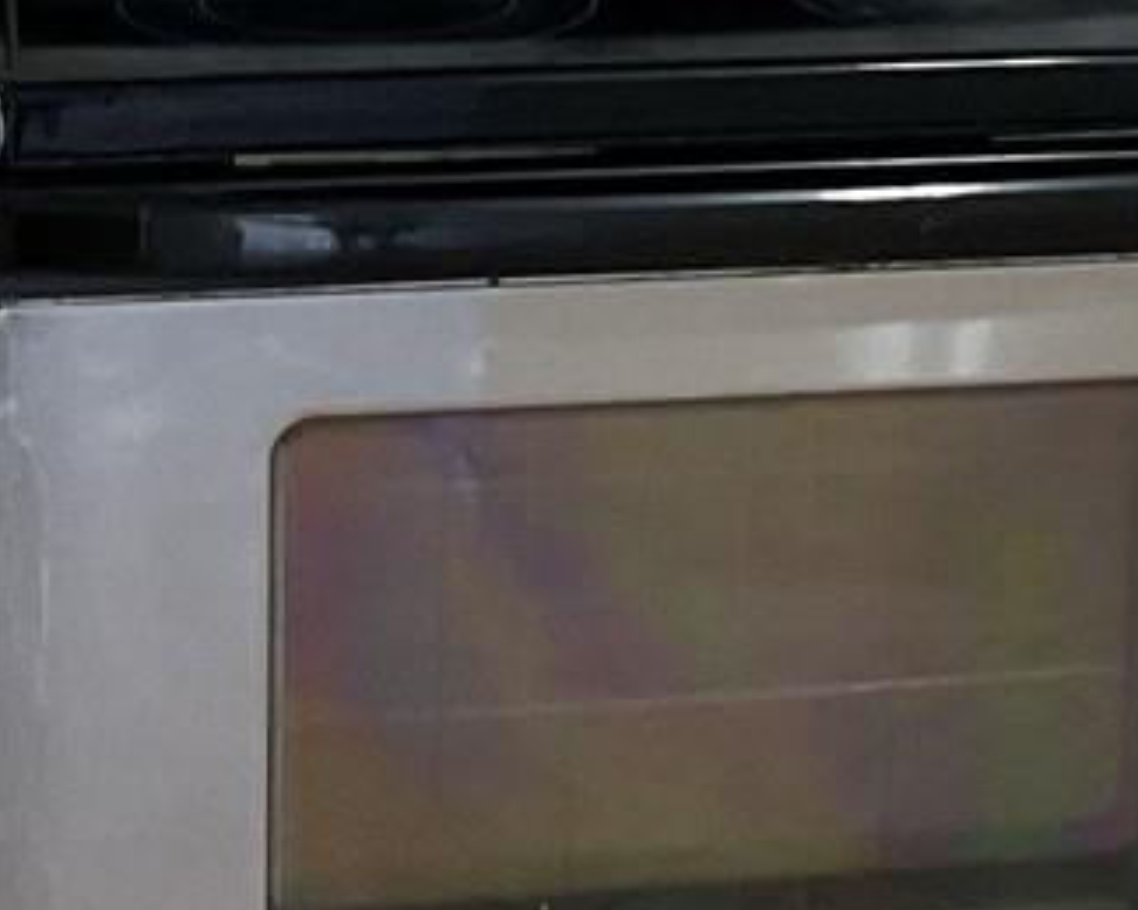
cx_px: 1005
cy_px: -341
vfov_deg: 10.7
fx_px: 4714
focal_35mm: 140
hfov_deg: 13.7
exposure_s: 1/60
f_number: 1.8
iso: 80
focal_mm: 3
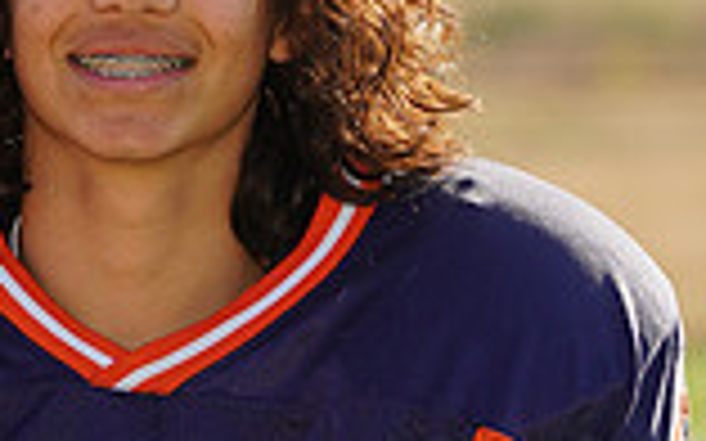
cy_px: 598
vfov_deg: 1.5
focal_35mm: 884
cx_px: -9
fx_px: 17003
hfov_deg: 2.4
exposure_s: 1/250
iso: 100
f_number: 8
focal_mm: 235
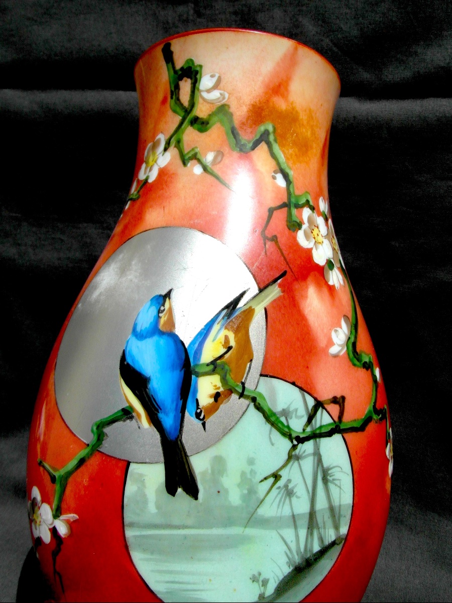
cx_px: 226
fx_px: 557
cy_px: 302
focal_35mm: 32
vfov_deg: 56.8
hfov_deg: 44.2
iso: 80
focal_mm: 5.3
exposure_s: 1/1000
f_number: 5.6
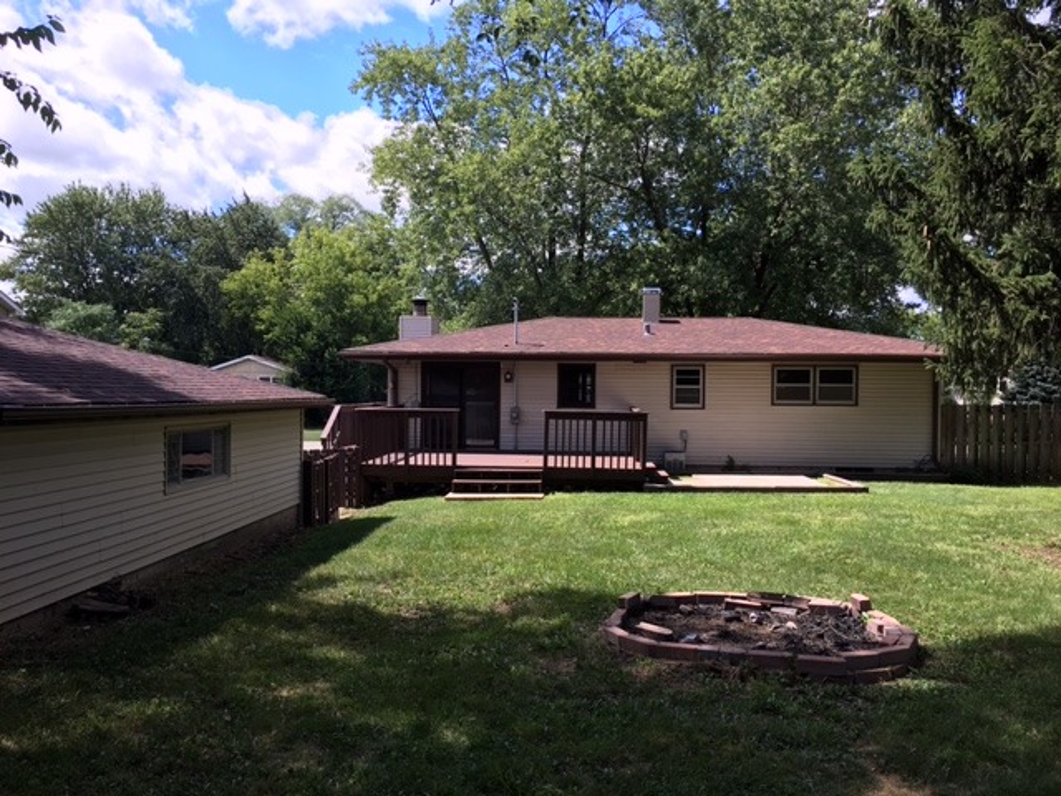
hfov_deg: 61.7
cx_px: 530
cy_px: 398
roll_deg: -0.4
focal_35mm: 29
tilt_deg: -0.2
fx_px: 889
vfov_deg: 48.2
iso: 25
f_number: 2.2
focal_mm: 4.15
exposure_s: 1/530
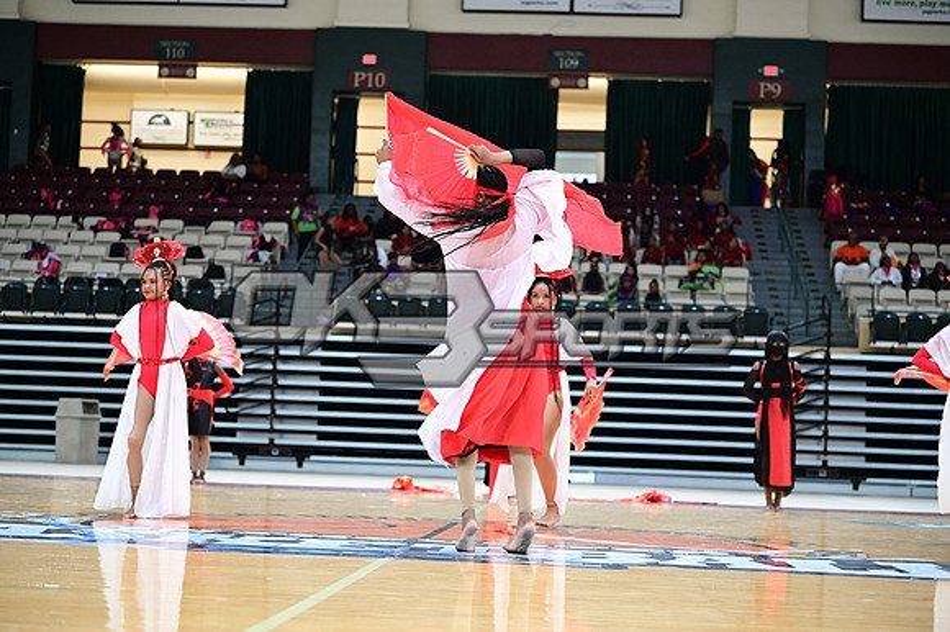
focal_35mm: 70
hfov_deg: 28.9
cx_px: 475
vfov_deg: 19.4
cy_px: 316
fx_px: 1846
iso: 6400
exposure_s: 1/1000
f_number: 3.2
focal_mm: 70
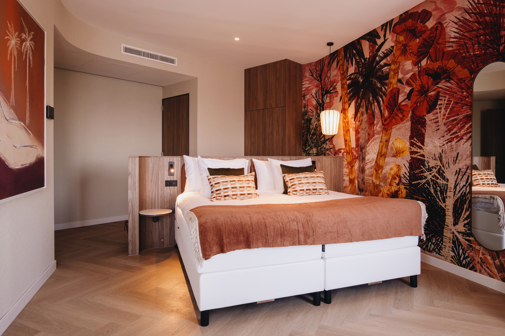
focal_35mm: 23
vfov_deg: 55.1
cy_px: 168
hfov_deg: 76.1
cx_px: 252
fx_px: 323
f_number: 9
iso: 320
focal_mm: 15
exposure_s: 1/4
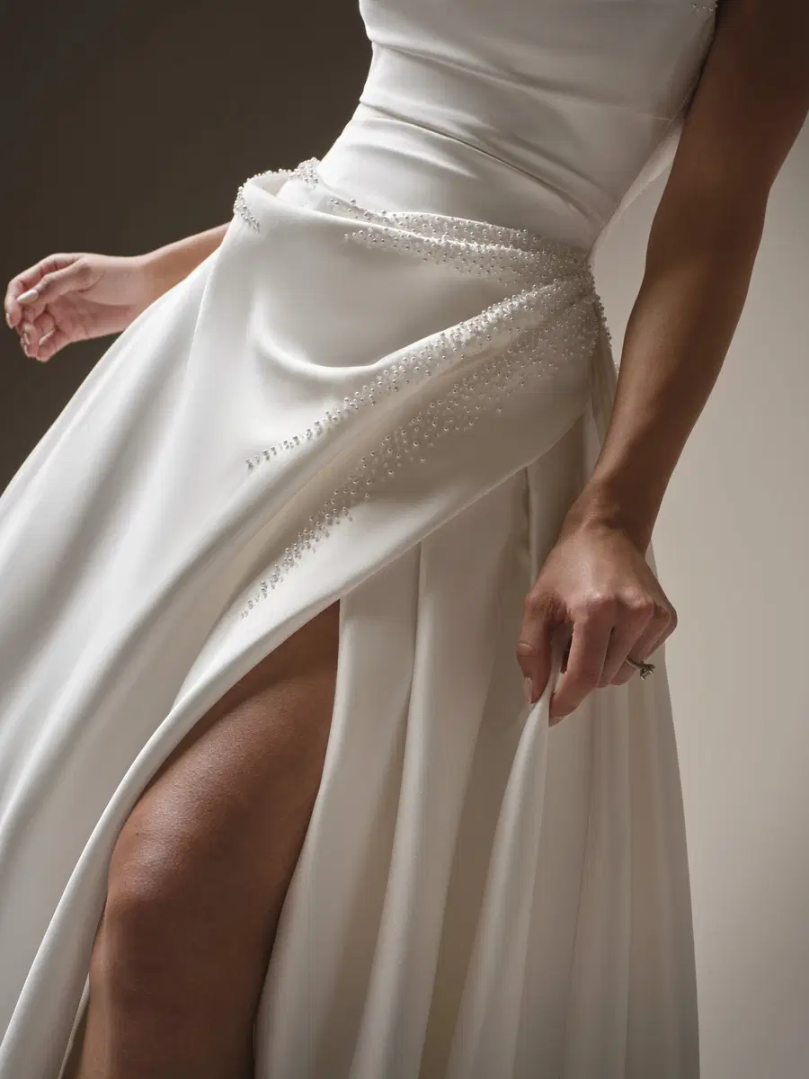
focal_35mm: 45
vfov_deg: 42.1
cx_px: 404
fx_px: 1402
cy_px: 540
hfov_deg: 32.2
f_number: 10
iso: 500
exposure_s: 1/125
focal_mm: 57.5
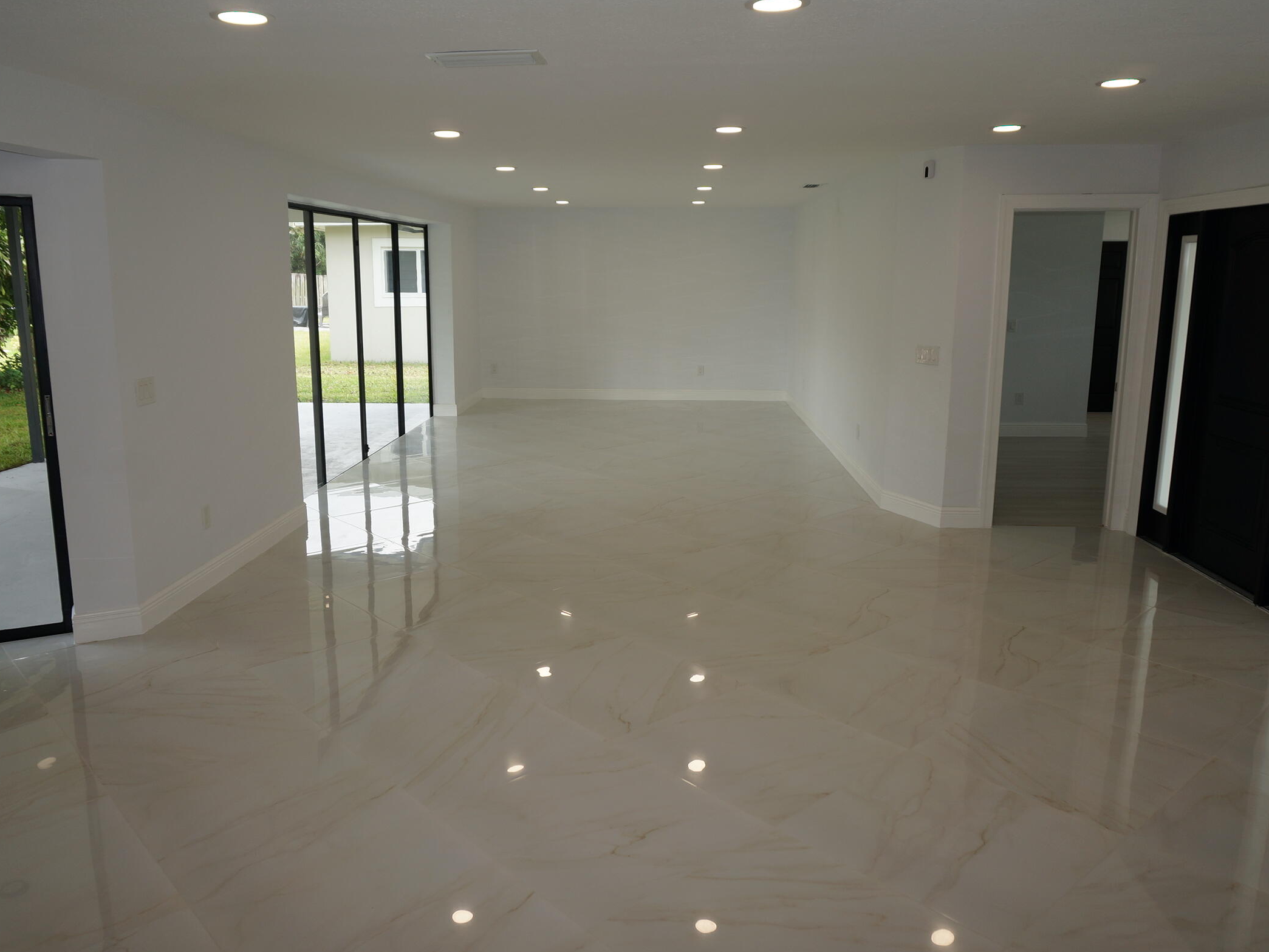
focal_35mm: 27
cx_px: 599
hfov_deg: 65.3
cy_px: 467
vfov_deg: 51.4
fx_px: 990
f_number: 5
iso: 100
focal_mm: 16
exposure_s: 1/80
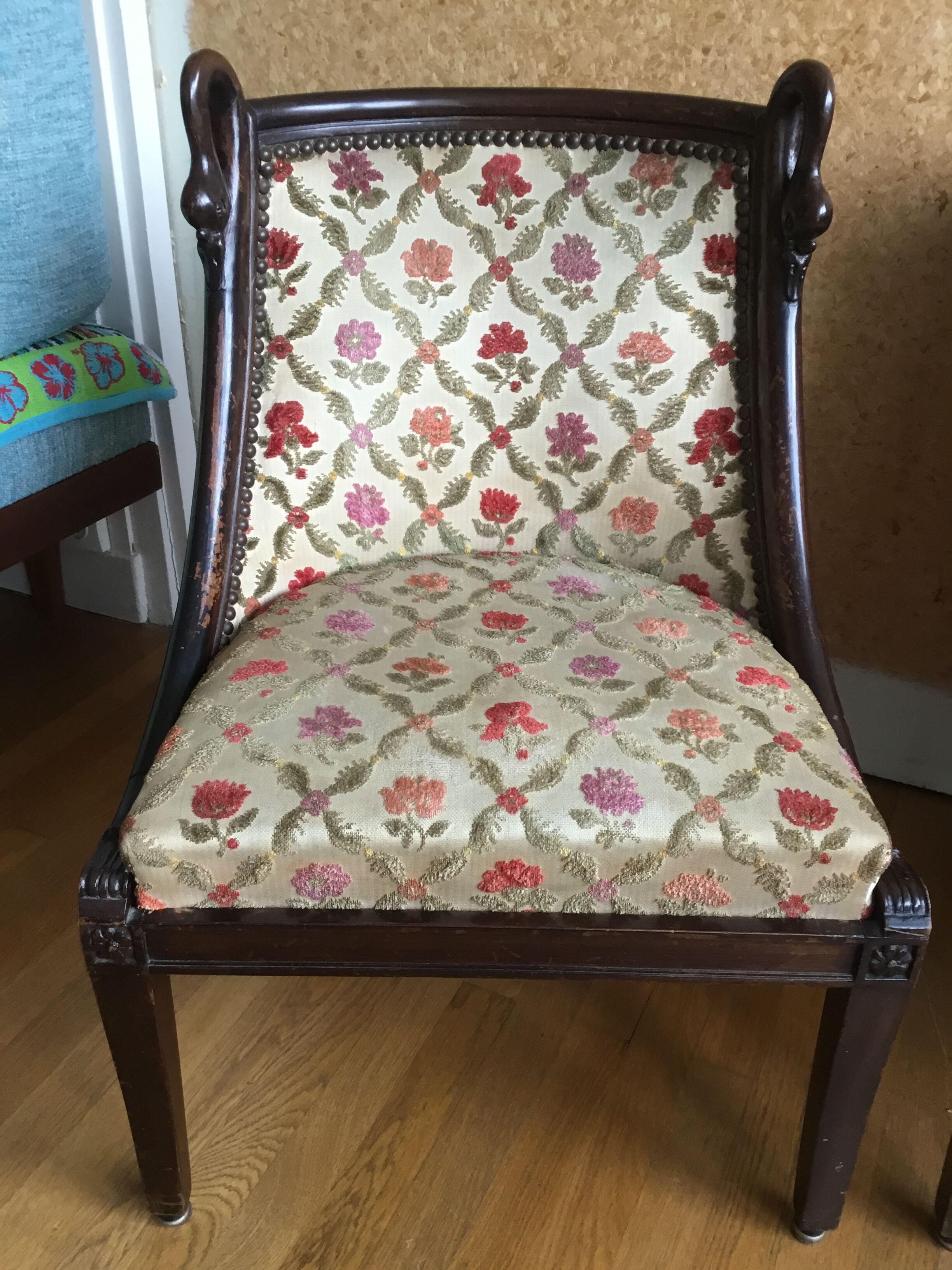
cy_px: 635
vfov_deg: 58.4
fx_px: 1137
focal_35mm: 31
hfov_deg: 45.4
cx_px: 476
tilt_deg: -30.2
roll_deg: -0.1
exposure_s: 1/33
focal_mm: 3.3
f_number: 2.4
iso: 80
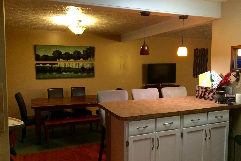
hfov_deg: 60.3
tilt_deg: -5.5
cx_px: 120
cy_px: 83
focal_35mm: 31
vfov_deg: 42.3
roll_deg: +1.0
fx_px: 208
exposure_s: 1/24
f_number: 2.2
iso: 320
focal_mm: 4.15
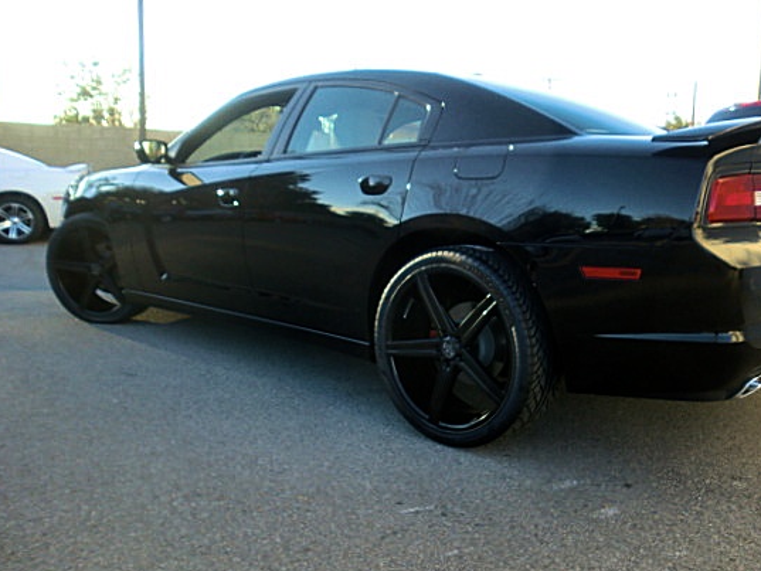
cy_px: 285
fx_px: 682
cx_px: 439
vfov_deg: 45.5
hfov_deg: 58.1
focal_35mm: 31
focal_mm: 4.65
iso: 64
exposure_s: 1/125
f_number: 2.6
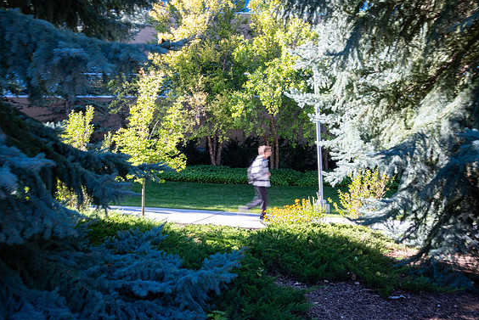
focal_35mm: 37
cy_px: 163
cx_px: 239
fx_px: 493
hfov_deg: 51.9
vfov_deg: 36.0
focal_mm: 36
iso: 200
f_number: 22
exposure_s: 1/13
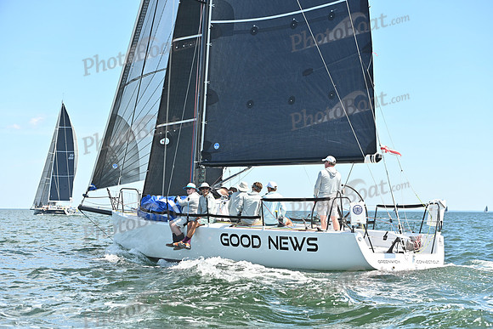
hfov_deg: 28.8
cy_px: 164
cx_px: 246
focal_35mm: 70
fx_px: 959
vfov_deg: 19.5
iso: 250
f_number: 5.6
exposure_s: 1/1000
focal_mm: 70
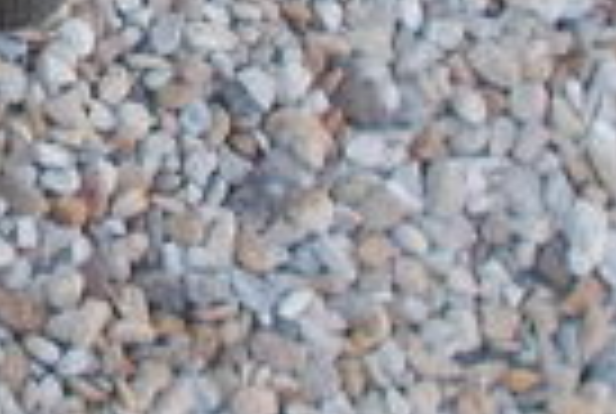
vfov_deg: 6.8
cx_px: -854
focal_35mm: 197
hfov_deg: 9.3
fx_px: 3378
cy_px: -333
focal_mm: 4.6
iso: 80
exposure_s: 1/160
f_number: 3.2
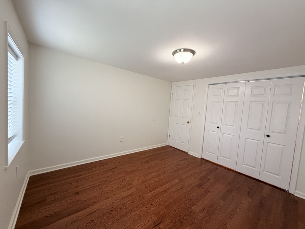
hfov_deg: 102.1
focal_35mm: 14
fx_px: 123
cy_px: 114
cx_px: 152
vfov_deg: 85.7
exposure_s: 1/120
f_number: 2.2
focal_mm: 2.22
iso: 250
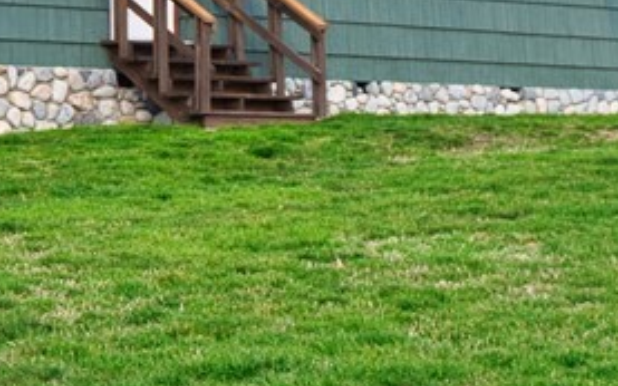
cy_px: -129
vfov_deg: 8.9
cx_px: -38
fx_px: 2425
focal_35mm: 144
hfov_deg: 14.2
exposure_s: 1/50
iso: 160
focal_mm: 24
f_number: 6.4
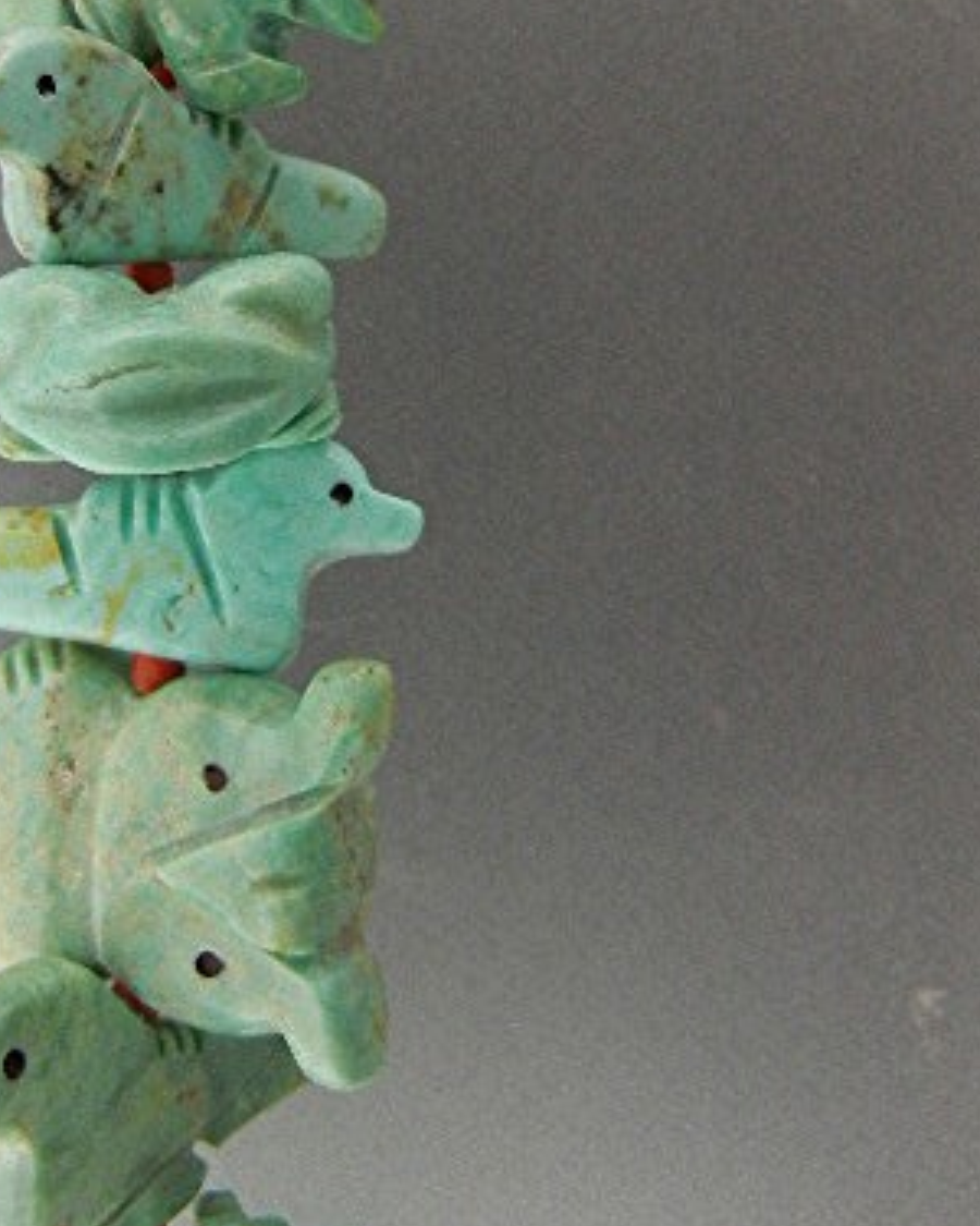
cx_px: 268
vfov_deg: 36.3
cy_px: 284
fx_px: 1813
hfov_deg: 29.9
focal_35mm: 50
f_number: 3.5
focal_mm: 5.4
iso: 400
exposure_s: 1/11.7
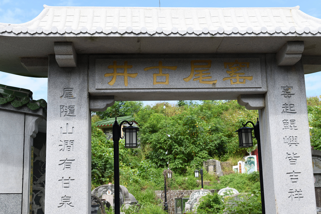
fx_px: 446
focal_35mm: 50
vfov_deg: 27.0
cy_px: 107
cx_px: 160
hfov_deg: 39.6
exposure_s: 1/1250
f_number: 6.3
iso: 400
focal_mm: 50
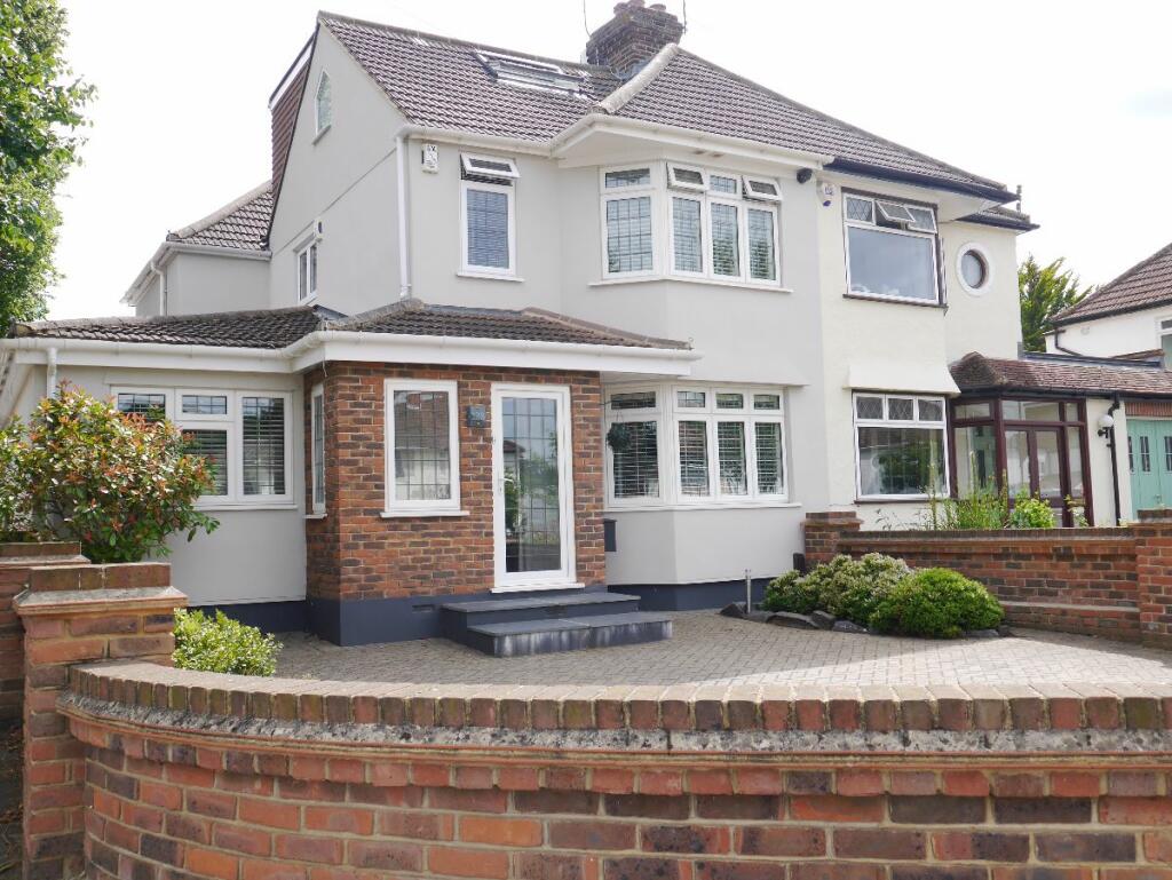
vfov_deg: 44.2
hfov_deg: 56.8
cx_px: 586
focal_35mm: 32
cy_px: 440
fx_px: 1084
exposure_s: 1/160
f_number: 9
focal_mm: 16
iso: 160
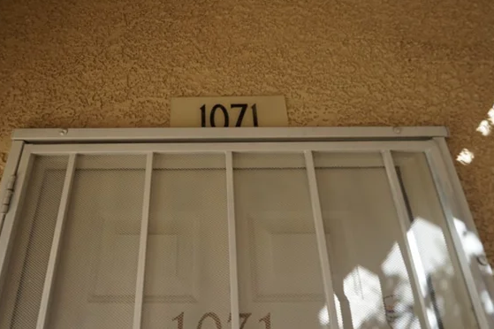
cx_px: 209
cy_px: 122
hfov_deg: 78.1
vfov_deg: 56.5
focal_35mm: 22
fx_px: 302
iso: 100
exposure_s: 1/125
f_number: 7.1
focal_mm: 12
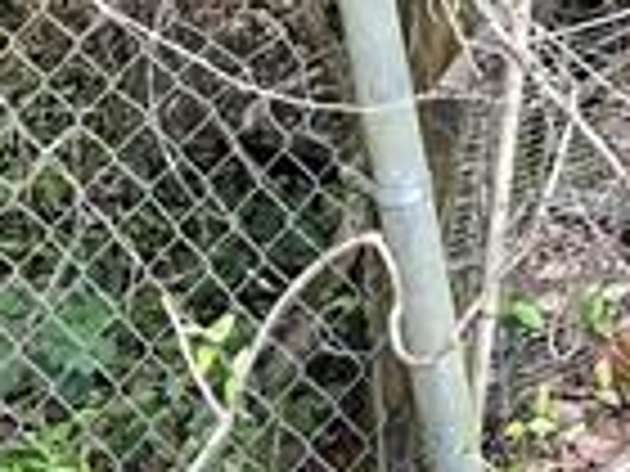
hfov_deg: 9.6
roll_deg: -2.4
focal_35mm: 190
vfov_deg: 7.4
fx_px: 3458
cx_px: 1314
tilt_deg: -0.8
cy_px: -584
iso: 32
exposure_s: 1/121
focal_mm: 4.2
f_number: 1.6
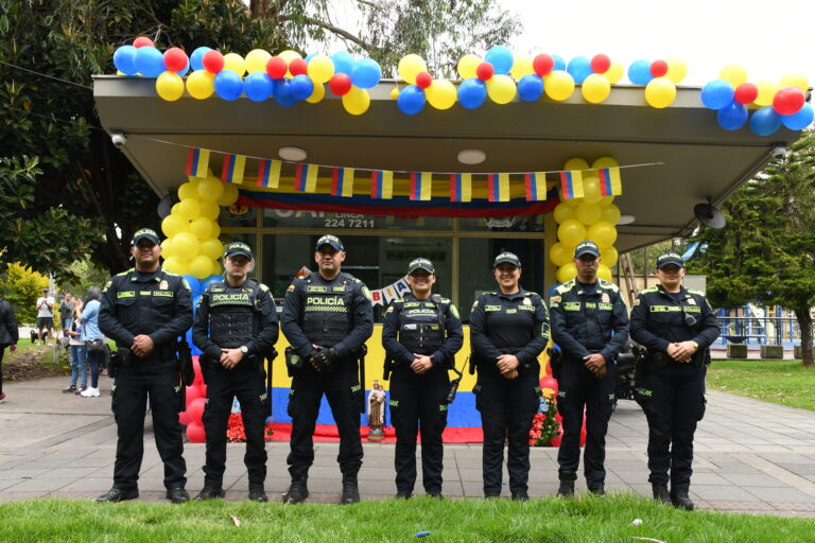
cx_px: 408
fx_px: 747
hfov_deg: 57.2
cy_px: 272
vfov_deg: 40.0
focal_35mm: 33
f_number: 7.1
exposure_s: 1/160
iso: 320
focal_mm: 22
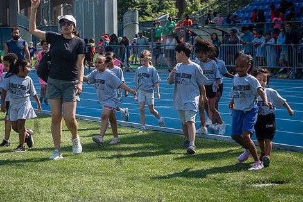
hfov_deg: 18.1
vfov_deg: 12.1
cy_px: 97
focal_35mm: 113
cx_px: 131
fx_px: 951
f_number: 5
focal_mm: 80
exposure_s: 1/800
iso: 400
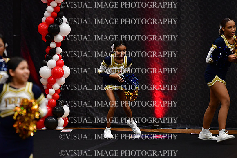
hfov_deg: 6.9
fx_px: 1975
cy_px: 79
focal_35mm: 300
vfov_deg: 4.6
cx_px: 118
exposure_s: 1/800
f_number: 2.8
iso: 4000
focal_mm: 200
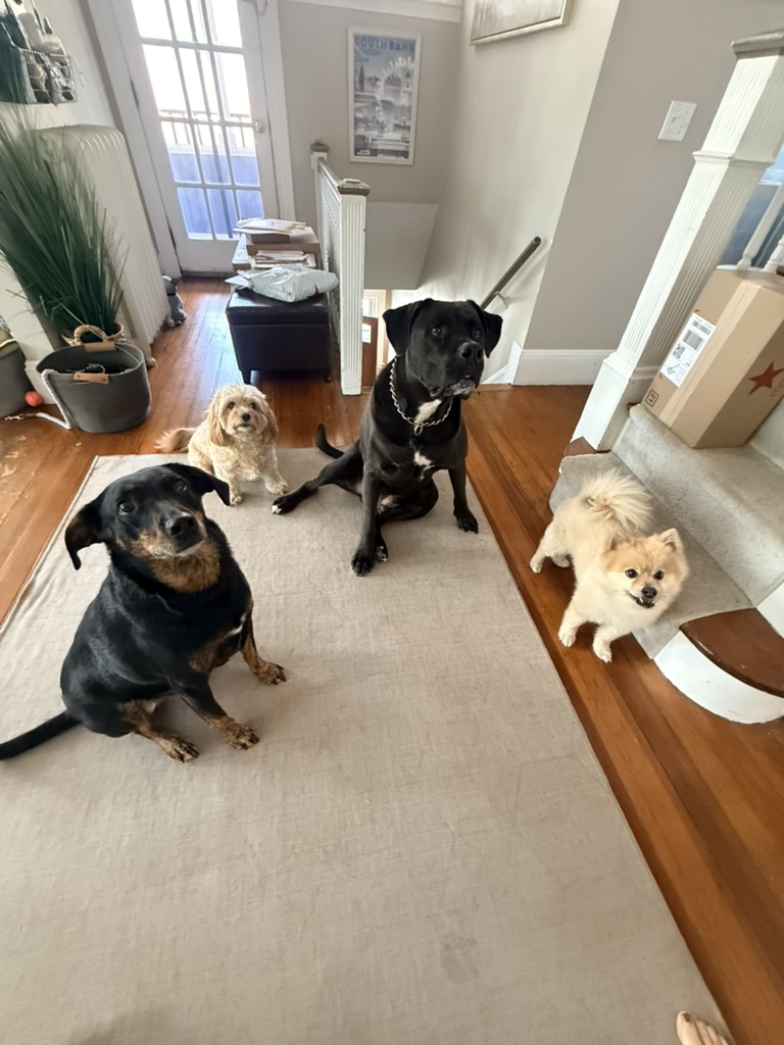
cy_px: 522
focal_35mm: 14
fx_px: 423
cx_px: 392
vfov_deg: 102.1
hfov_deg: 85.7
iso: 1000
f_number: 2.2
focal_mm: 2.22
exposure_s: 1/60
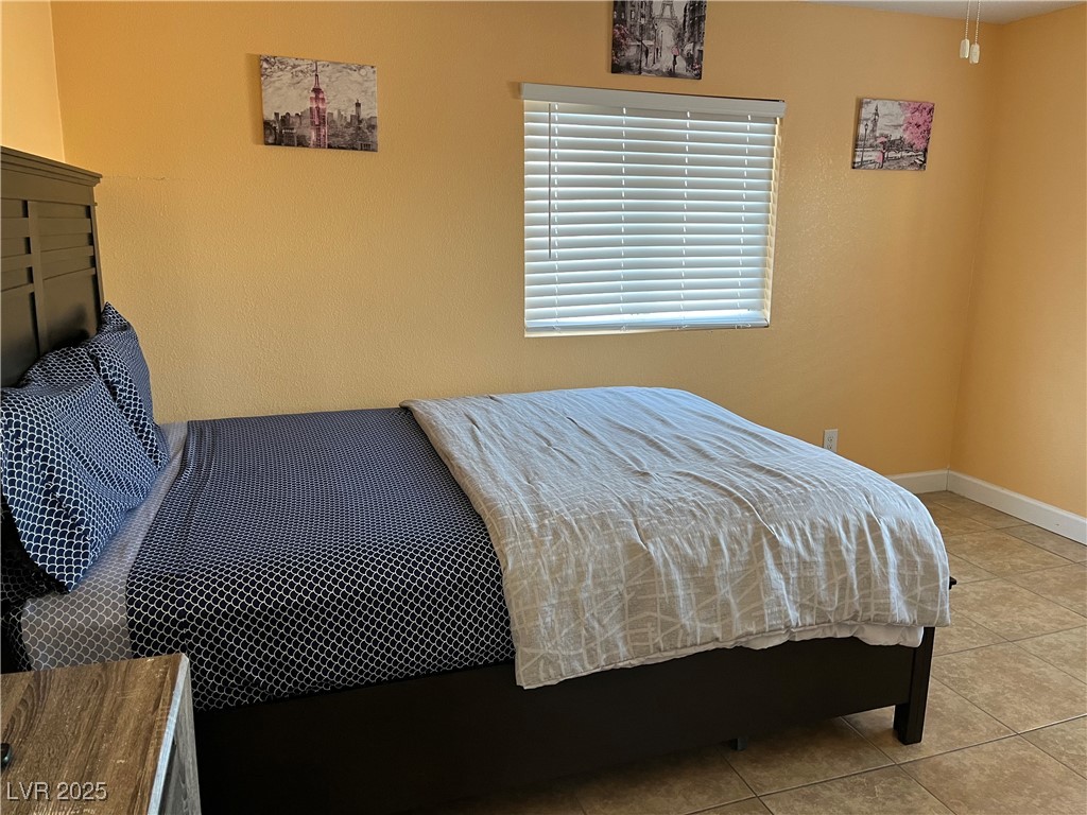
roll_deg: -0.6
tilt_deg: -12.9
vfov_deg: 53.1
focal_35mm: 26
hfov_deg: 67.3
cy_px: 408
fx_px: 816
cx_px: 544
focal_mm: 5.1
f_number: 1.6
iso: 125
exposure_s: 1/71
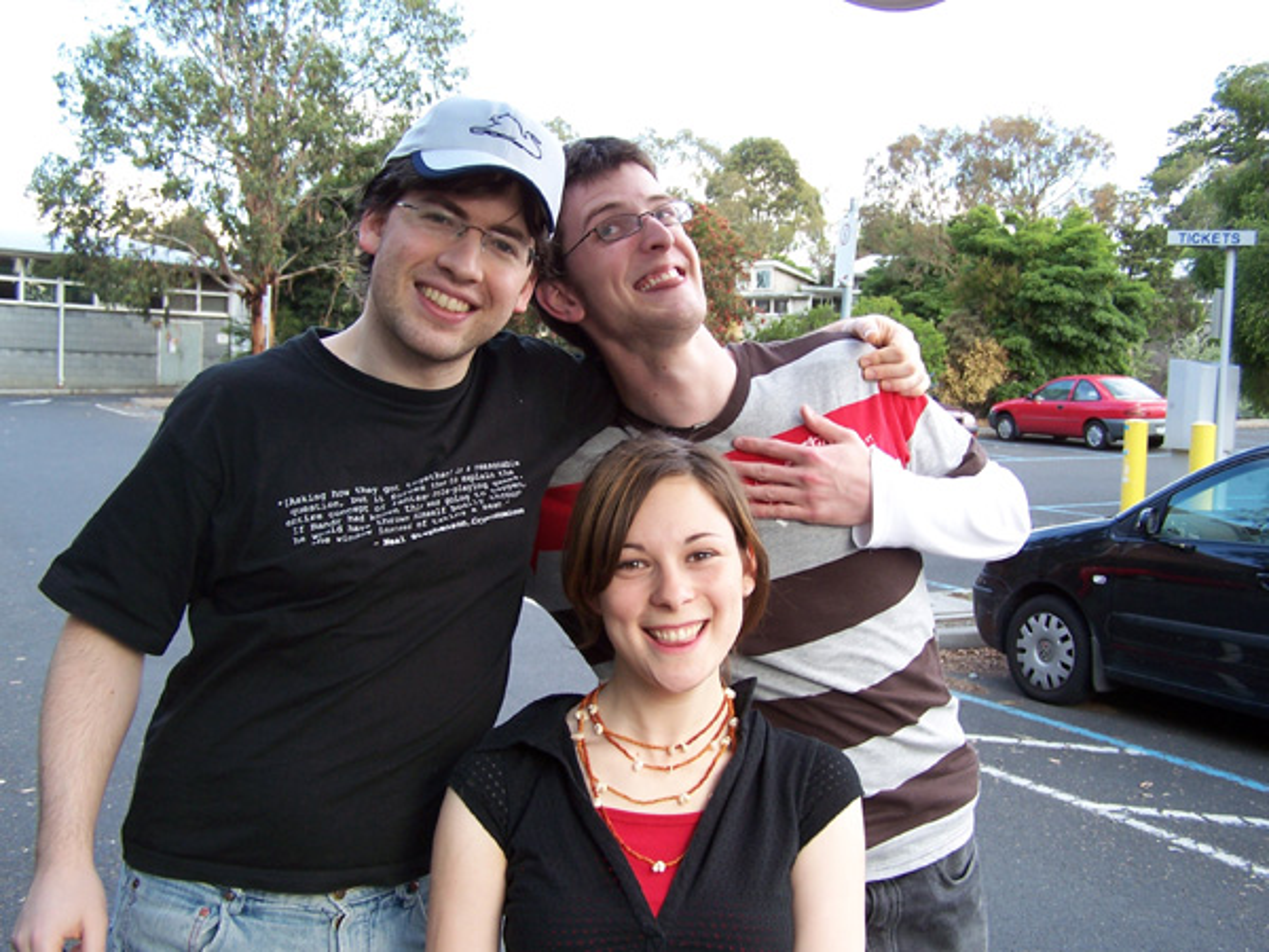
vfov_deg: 37.7
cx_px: 634
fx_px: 1393
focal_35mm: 38
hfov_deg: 49.0
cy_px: 476
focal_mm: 6.3
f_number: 2.8
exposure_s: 1/90
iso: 80
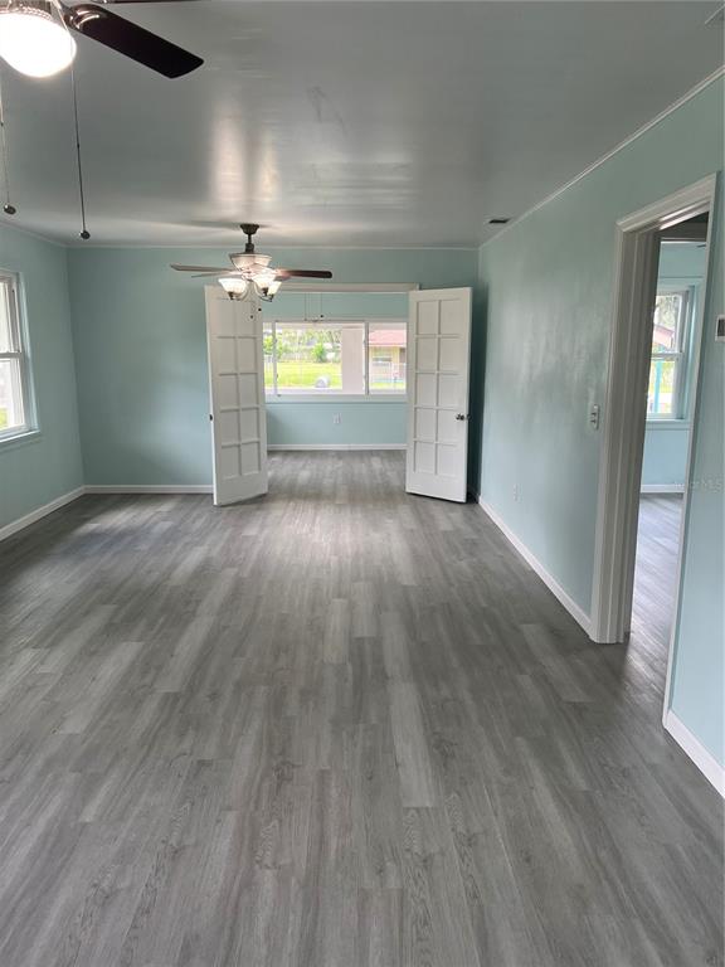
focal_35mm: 26
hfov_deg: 53.1
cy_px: 484
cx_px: 362
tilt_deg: -9.6
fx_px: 726
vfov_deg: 67.3
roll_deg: +0.4
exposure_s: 1/120
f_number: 1.5
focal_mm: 5.7
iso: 80
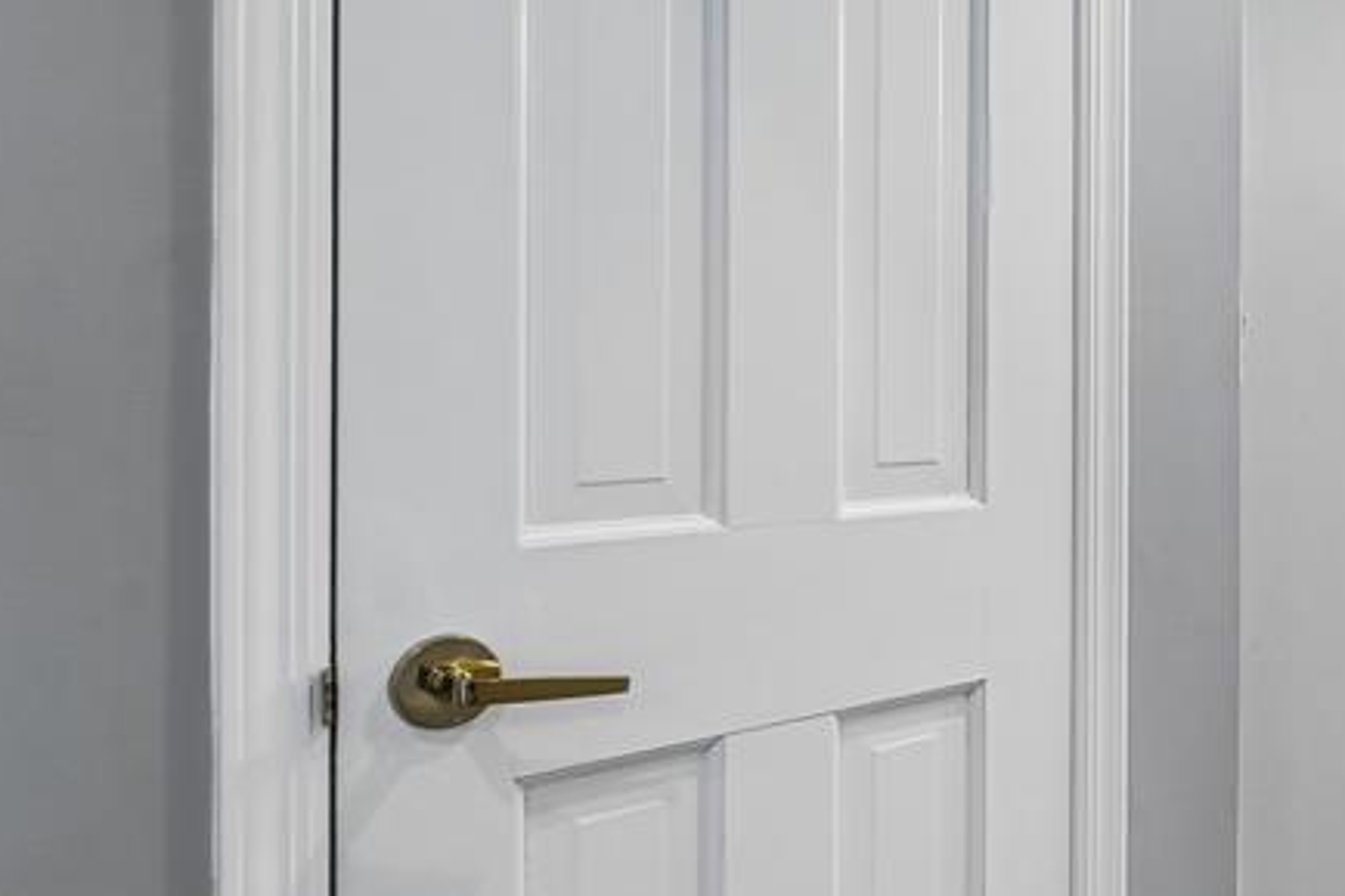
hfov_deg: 46.9
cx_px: 1367
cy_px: 403
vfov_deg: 39.9
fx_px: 1232
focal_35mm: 33
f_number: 8
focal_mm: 14
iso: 400
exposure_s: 1/20
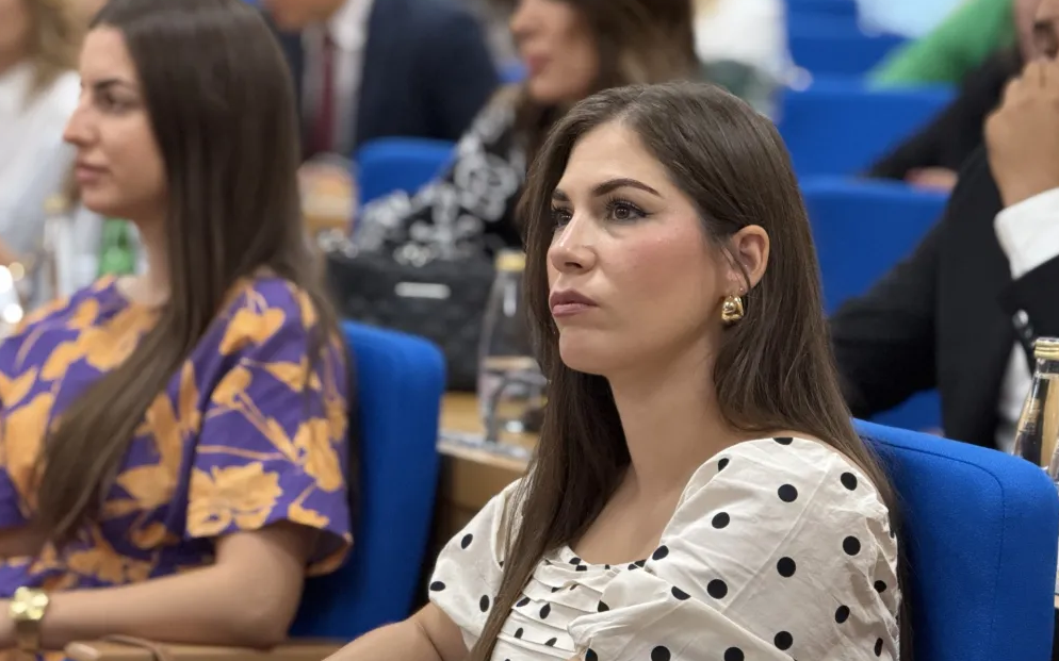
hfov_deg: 16.3
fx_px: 3694
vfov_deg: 10.2
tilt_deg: -6.4
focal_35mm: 128
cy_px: 366
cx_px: 530
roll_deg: -0.8
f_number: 2.8
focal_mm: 15.66
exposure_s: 1/100
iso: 800
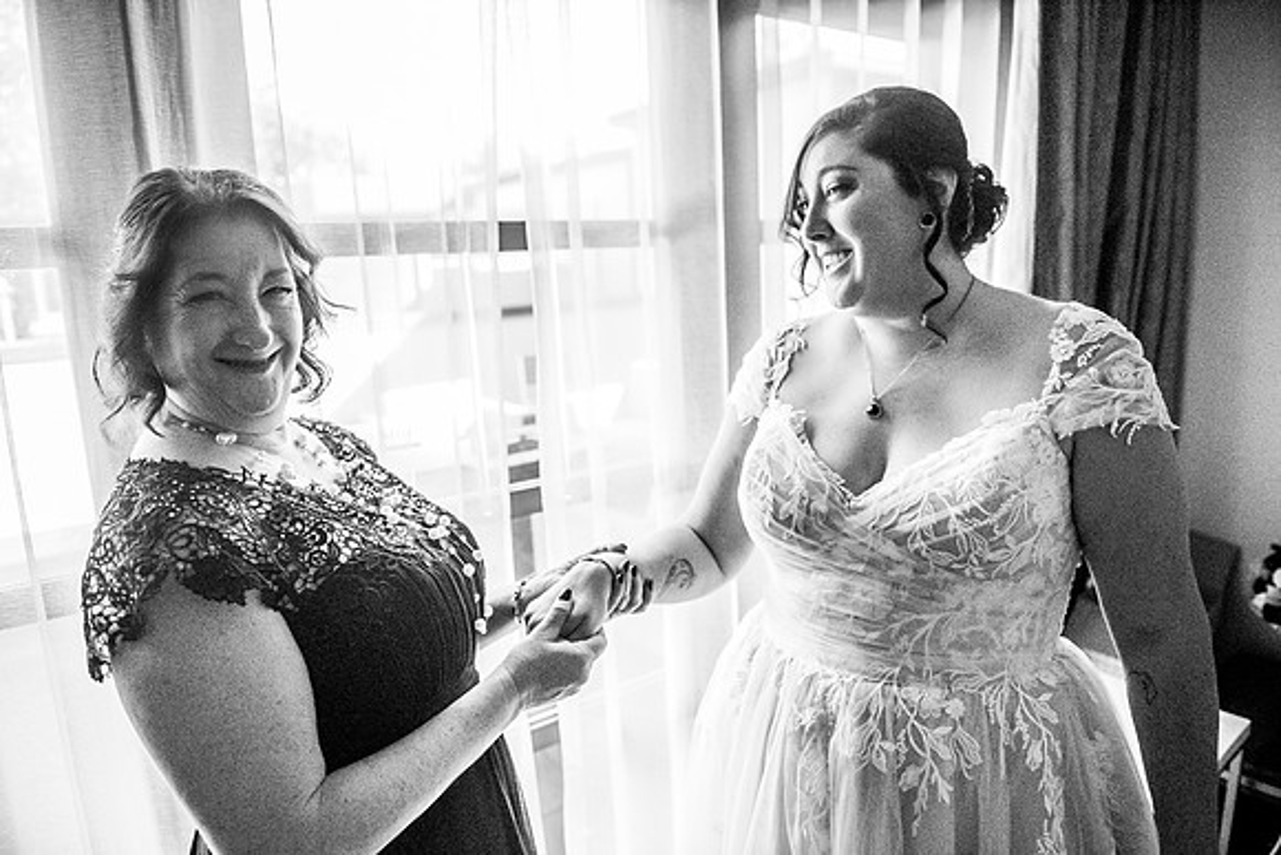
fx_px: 854
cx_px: 640
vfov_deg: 53.2
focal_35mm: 24
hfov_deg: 73.7
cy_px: 428
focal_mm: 24
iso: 1600
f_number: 2.8
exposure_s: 1/800
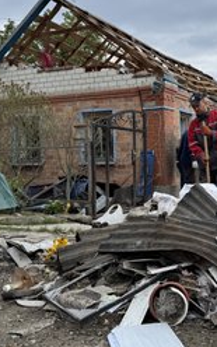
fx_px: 388
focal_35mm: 41
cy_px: 158
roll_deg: +1.7
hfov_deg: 30.1
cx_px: 190
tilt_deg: -0.2
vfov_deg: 48.2
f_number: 1.78
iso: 80
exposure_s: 1/2959
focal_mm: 6.76
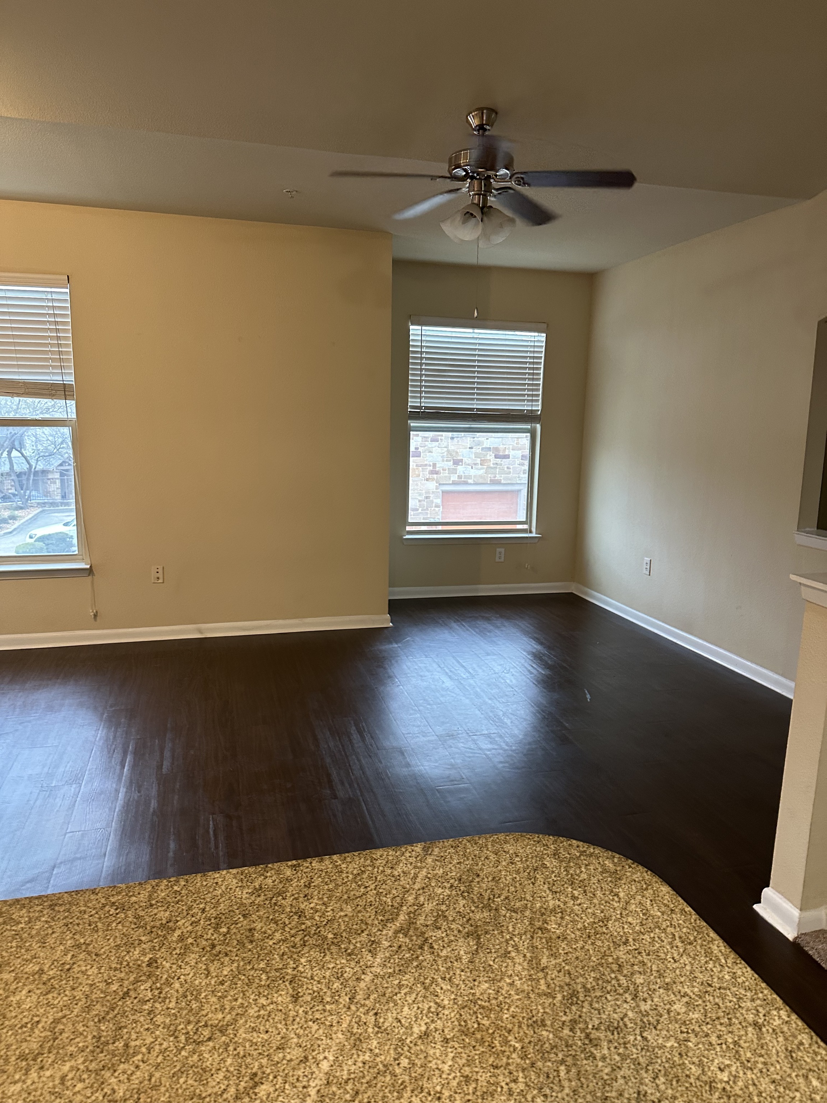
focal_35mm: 24
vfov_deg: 71.6
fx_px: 765
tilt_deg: -9.2
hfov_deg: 56.8
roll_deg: -2.8
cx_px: 414
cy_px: 552
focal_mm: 6.86
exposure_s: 1/60
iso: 320
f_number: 1.78
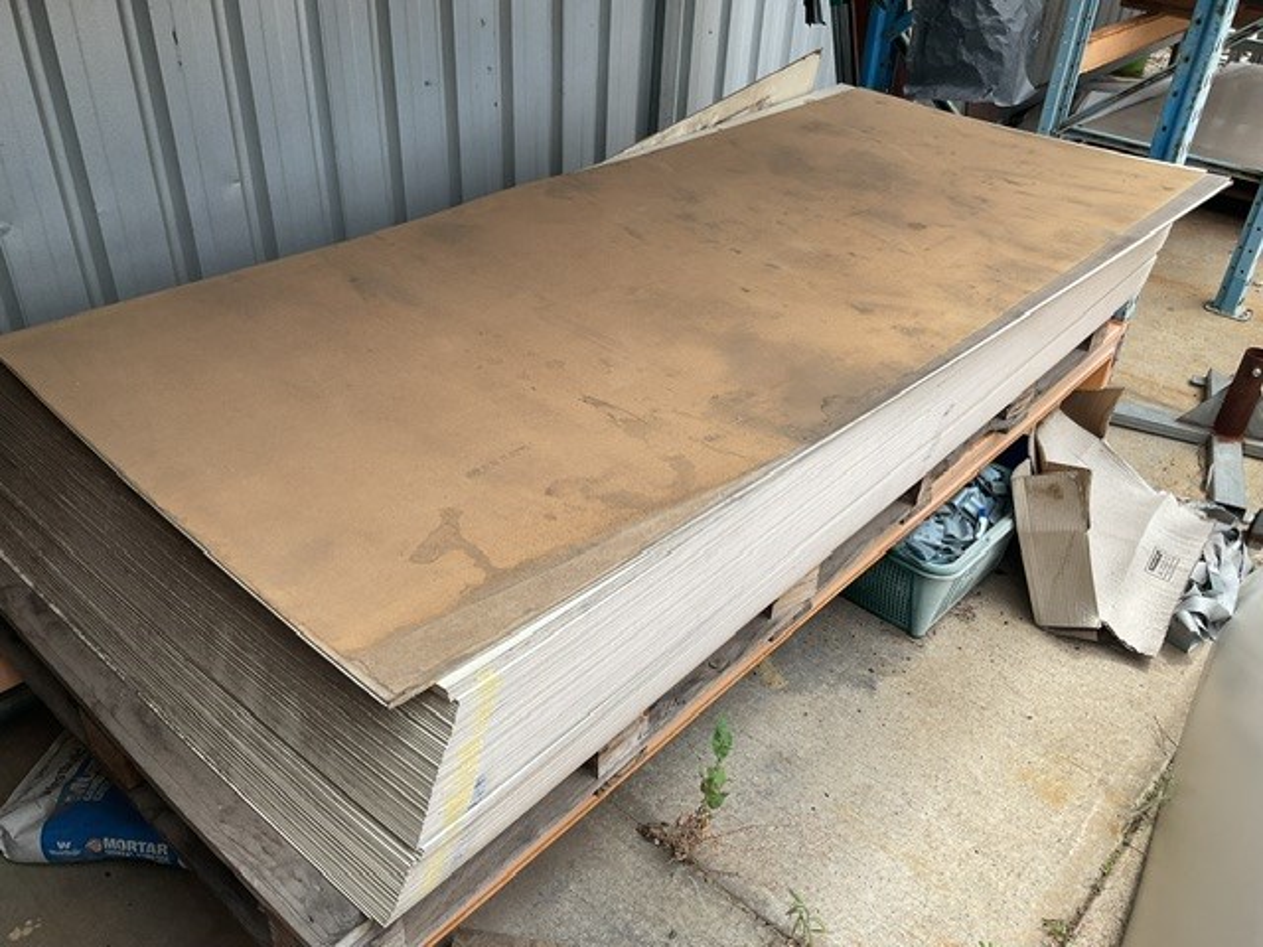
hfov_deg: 61.7
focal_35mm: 29
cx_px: 632
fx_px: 1058
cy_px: 474
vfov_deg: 48.2
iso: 16
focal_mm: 3
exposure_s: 1/700
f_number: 1.8
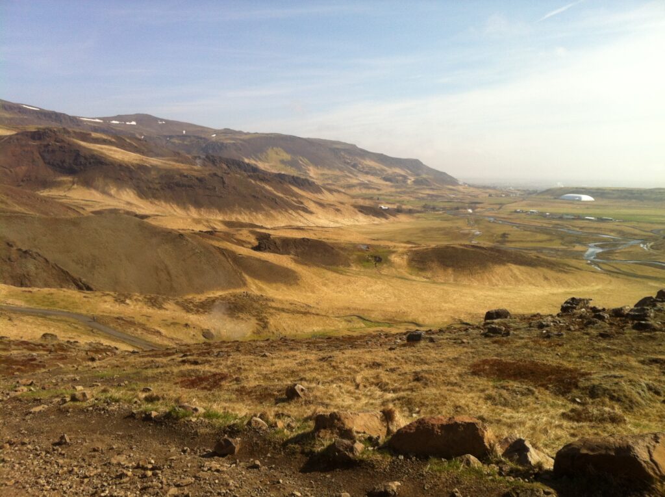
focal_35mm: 35
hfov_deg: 52.7
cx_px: 332
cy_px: 248
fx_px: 671
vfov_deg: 40.6
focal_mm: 3.85
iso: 80
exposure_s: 1/1257
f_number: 2.8
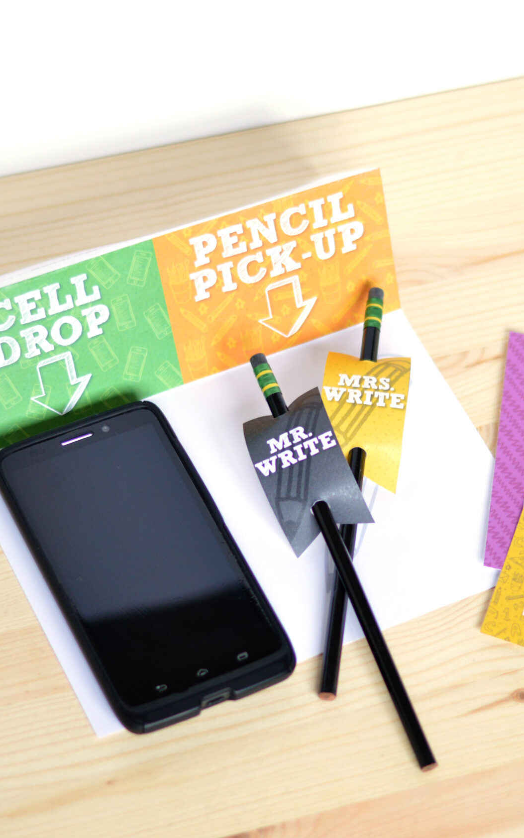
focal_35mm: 116
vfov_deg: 18.0
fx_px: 2651
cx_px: 370
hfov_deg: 11.3
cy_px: 419
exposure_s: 1/250
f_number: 2
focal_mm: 50
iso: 400
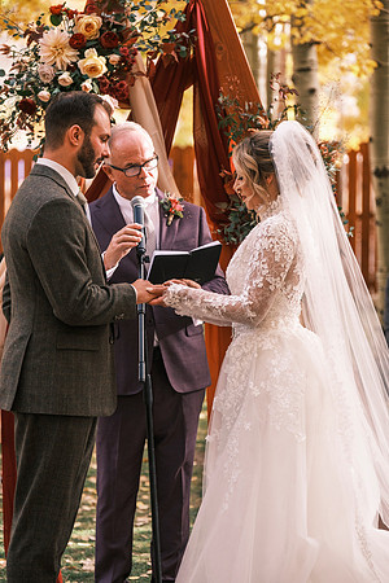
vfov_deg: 11.9
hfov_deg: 7.9
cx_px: 194
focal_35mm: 173
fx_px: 2804
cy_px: 292
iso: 400
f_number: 3.6
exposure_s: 1/500
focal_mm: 115
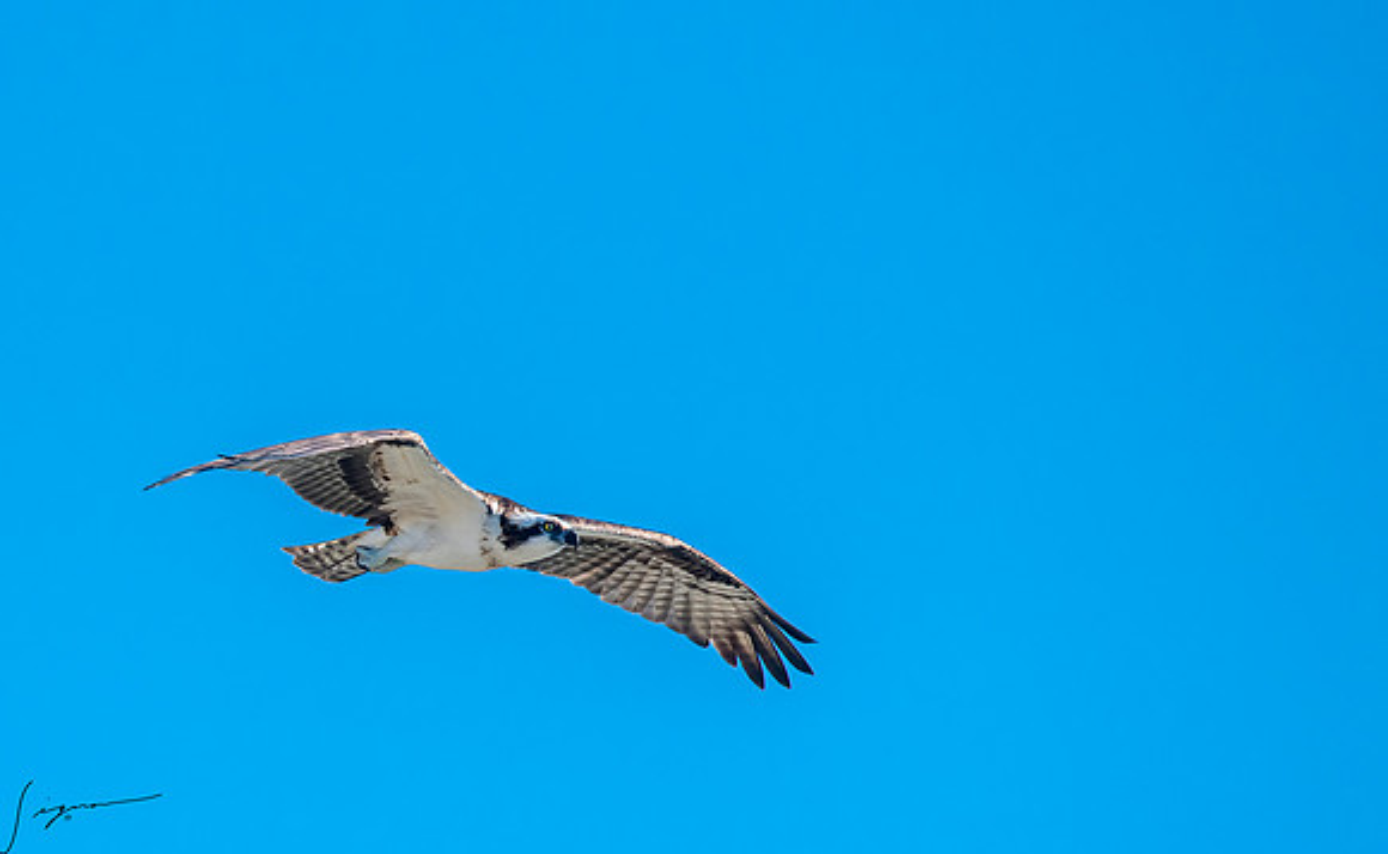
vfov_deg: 1.7
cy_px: 596
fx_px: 28573
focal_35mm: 759
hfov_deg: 2.8
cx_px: 179
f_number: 8
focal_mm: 420
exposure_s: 1/2000
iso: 500
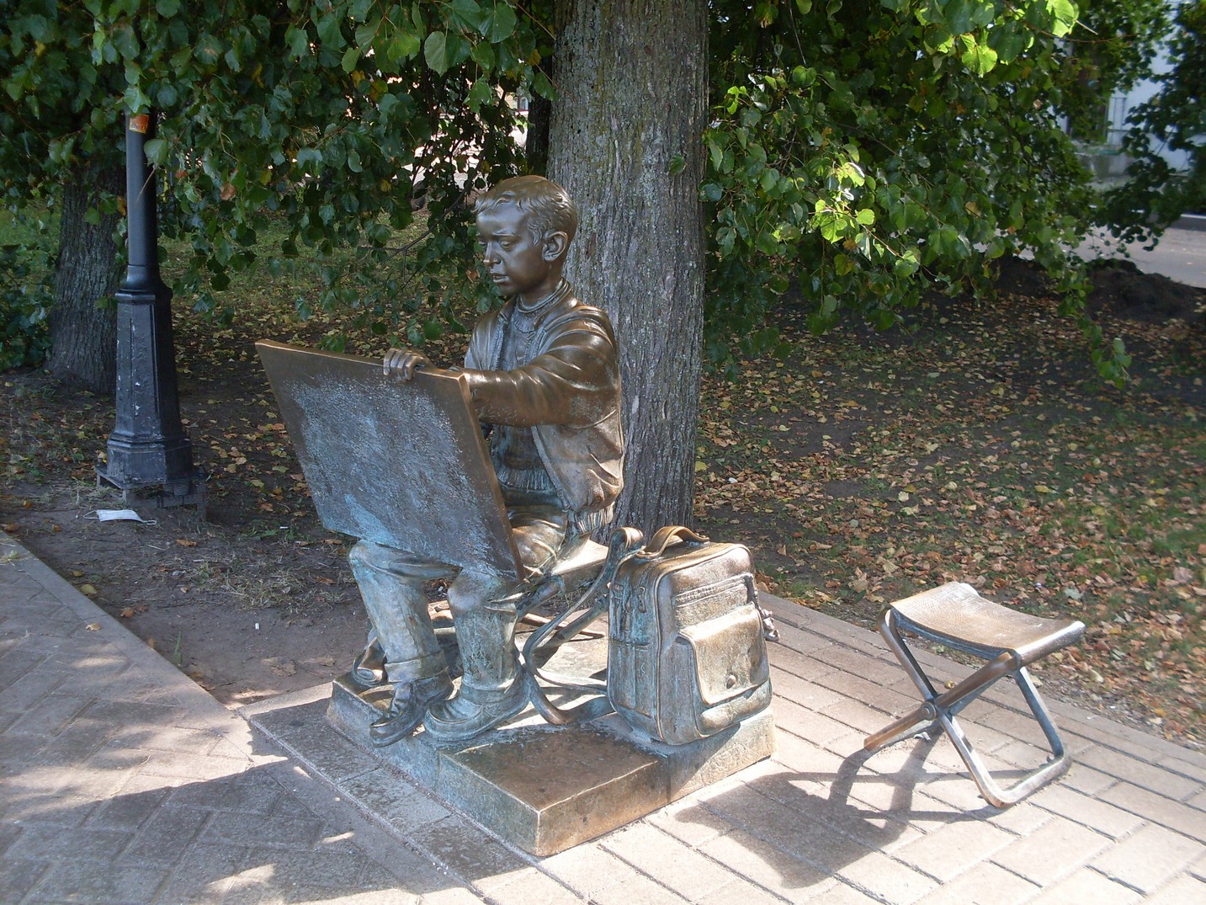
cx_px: 603
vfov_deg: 37.7
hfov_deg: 49.0
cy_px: 452
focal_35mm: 38
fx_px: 1324
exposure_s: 1/90
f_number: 2.8
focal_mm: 6.3
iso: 80
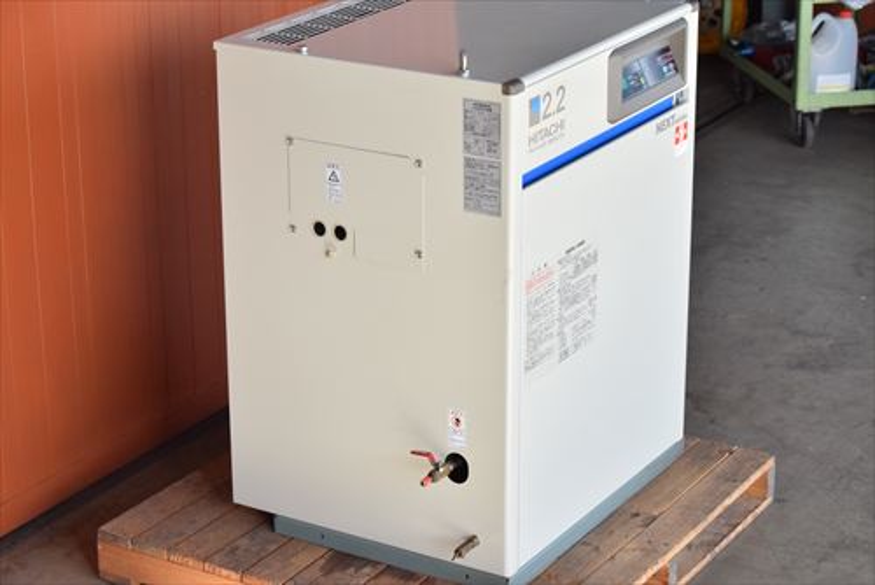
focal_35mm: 82
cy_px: 292
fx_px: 2006
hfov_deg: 24.6
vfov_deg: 16.6
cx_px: 438
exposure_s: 1/1250
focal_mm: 55
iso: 1250
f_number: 6.3
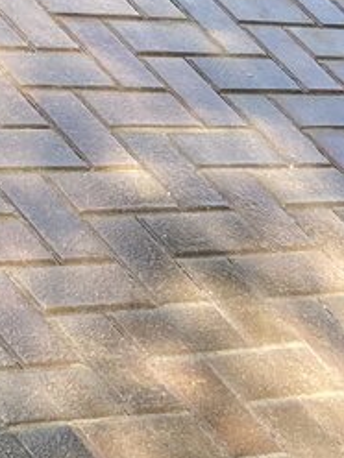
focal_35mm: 168
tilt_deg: -37.5
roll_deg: -26.6
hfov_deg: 8.8
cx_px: 272
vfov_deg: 10.9
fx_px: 2226
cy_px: 857
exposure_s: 1/597
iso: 32
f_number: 1.8
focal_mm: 4.25
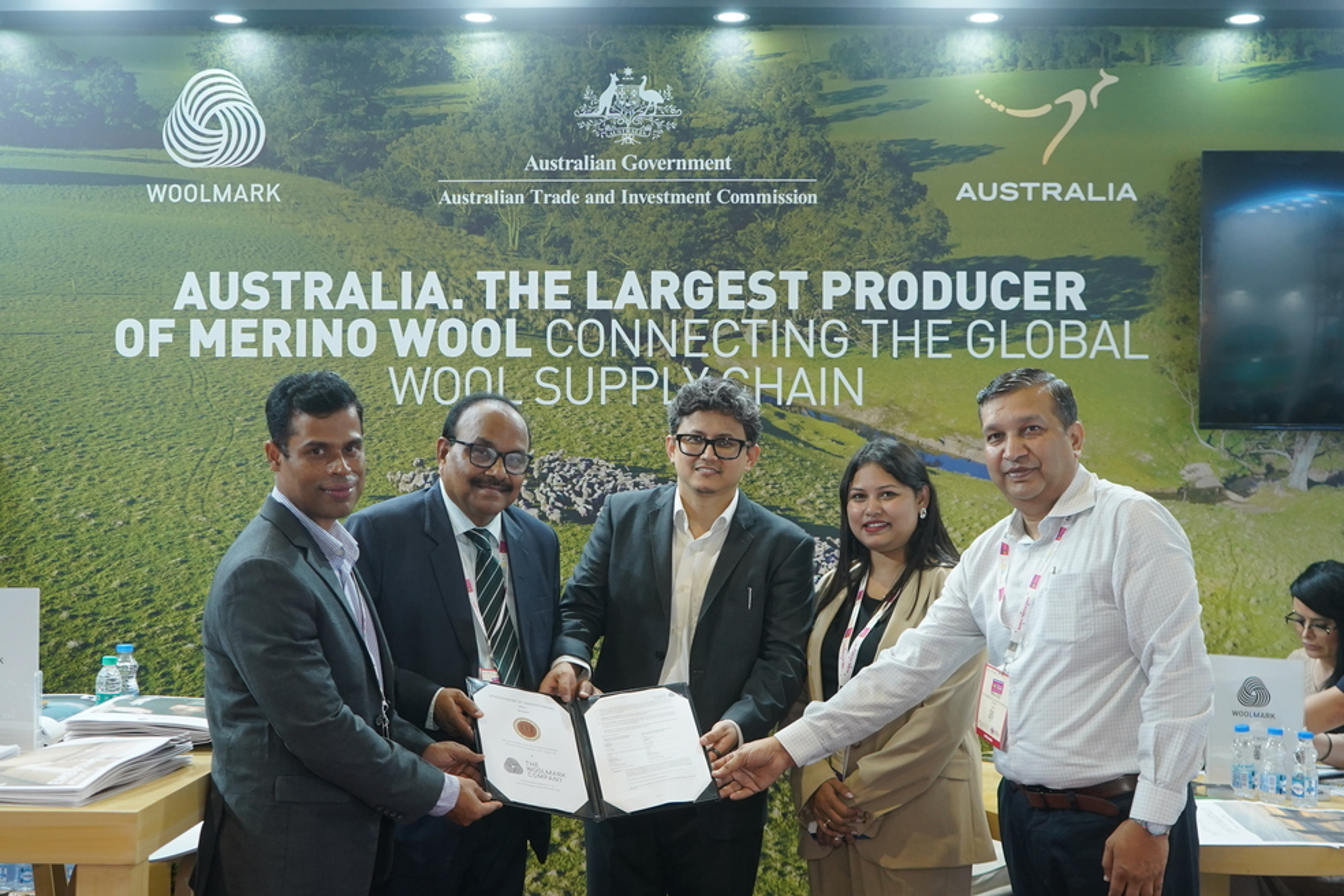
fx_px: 1568
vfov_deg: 31.9
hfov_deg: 46.4
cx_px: 672
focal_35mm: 42
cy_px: 448
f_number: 4
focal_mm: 28
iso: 1000
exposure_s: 1/200
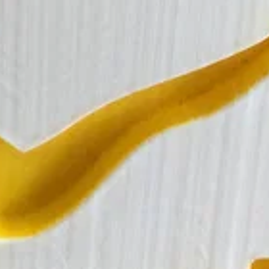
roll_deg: +0.6
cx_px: -59
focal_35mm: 153
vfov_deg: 11.4
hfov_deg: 11.2
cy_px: 53
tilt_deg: -28.7
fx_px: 1345
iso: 40
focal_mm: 4.15
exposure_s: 1/17
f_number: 2.2
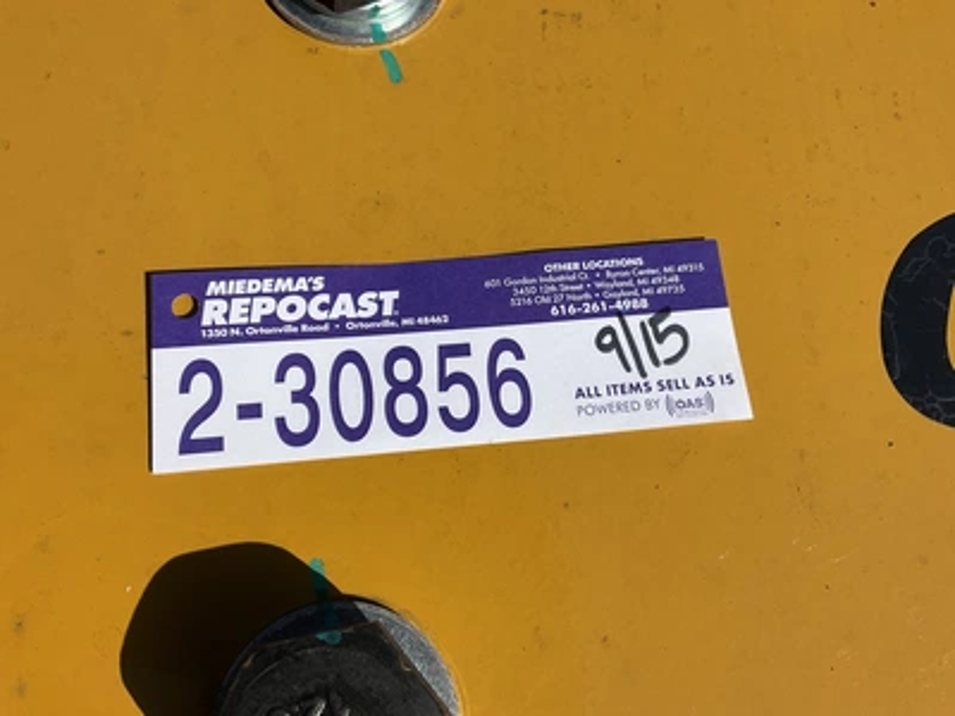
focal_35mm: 29
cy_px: 358
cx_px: 478
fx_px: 800
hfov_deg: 61.7
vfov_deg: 48.2
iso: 25
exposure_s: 1/3534
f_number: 1.8
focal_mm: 3
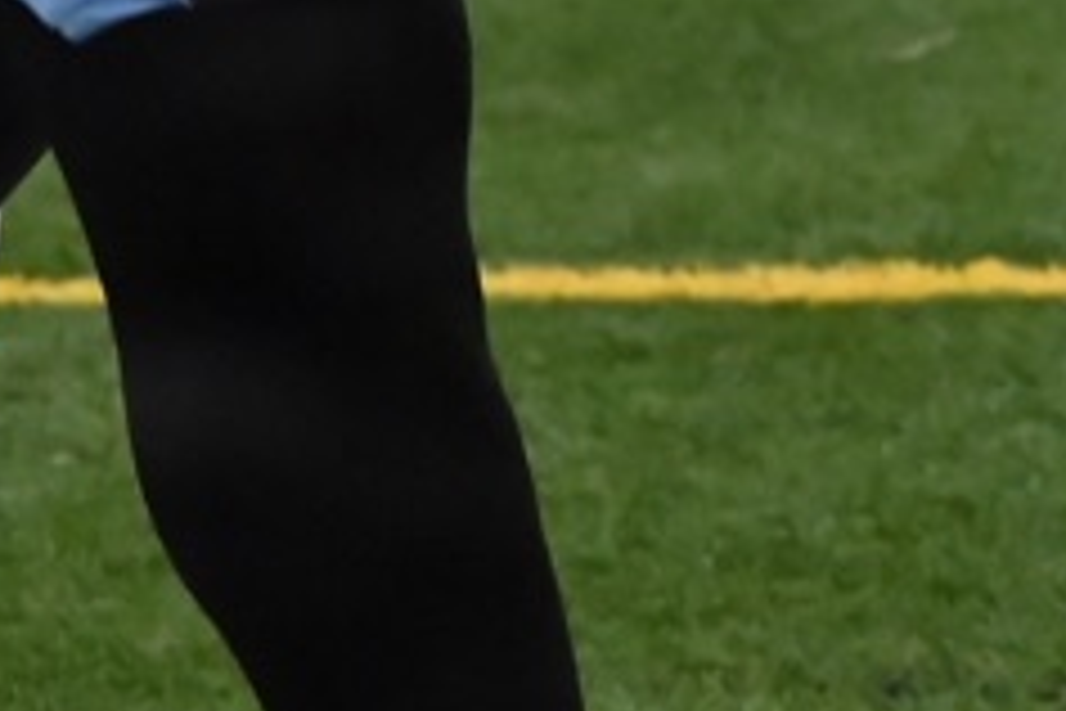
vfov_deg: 2.6
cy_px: -691
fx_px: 15752
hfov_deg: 3.9
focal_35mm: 532
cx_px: 900
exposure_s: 1/2500
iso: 6400
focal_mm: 70
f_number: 4.5
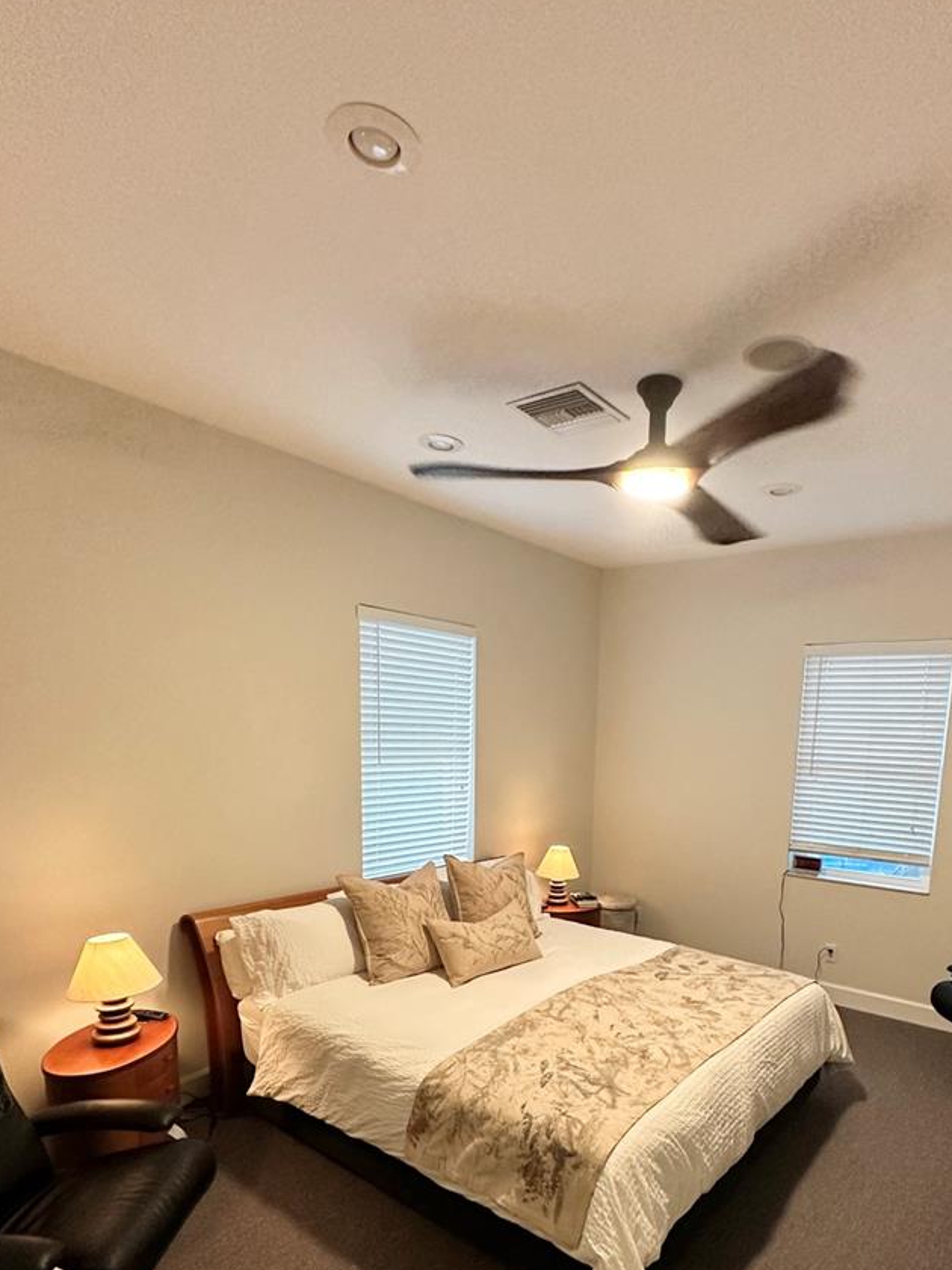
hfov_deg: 65.3
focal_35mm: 20
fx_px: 733
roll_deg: -3.4
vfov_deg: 79.2
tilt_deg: -7.9
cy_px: 842
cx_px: 573
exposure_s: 1/60
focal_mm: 2.22
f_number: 2.2
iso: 500
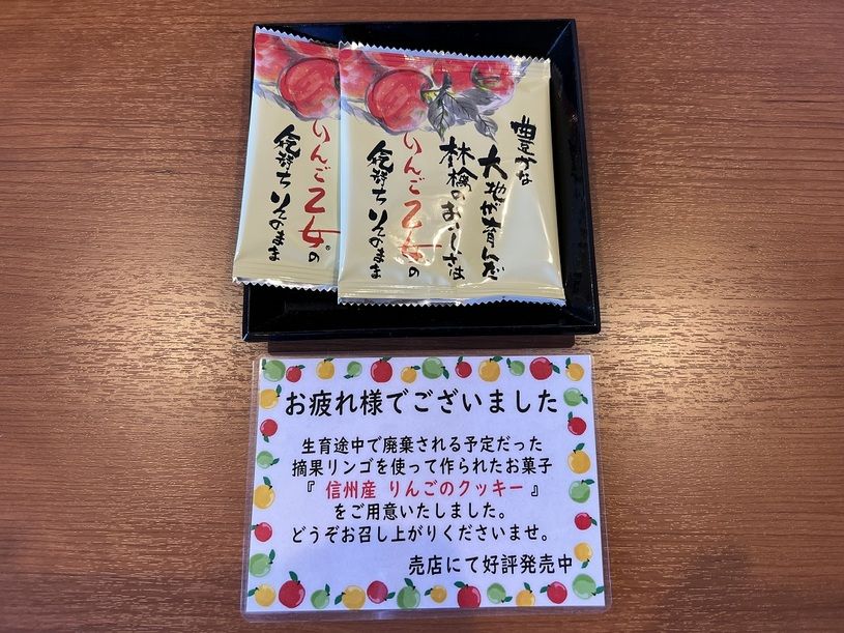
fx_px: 634
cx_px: 422
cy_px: 316
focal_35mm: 26
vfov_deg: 53.1
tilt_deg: -78.4
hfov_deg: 67.3
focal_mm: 5.7
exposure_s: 1/117
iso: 125
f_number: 1.5
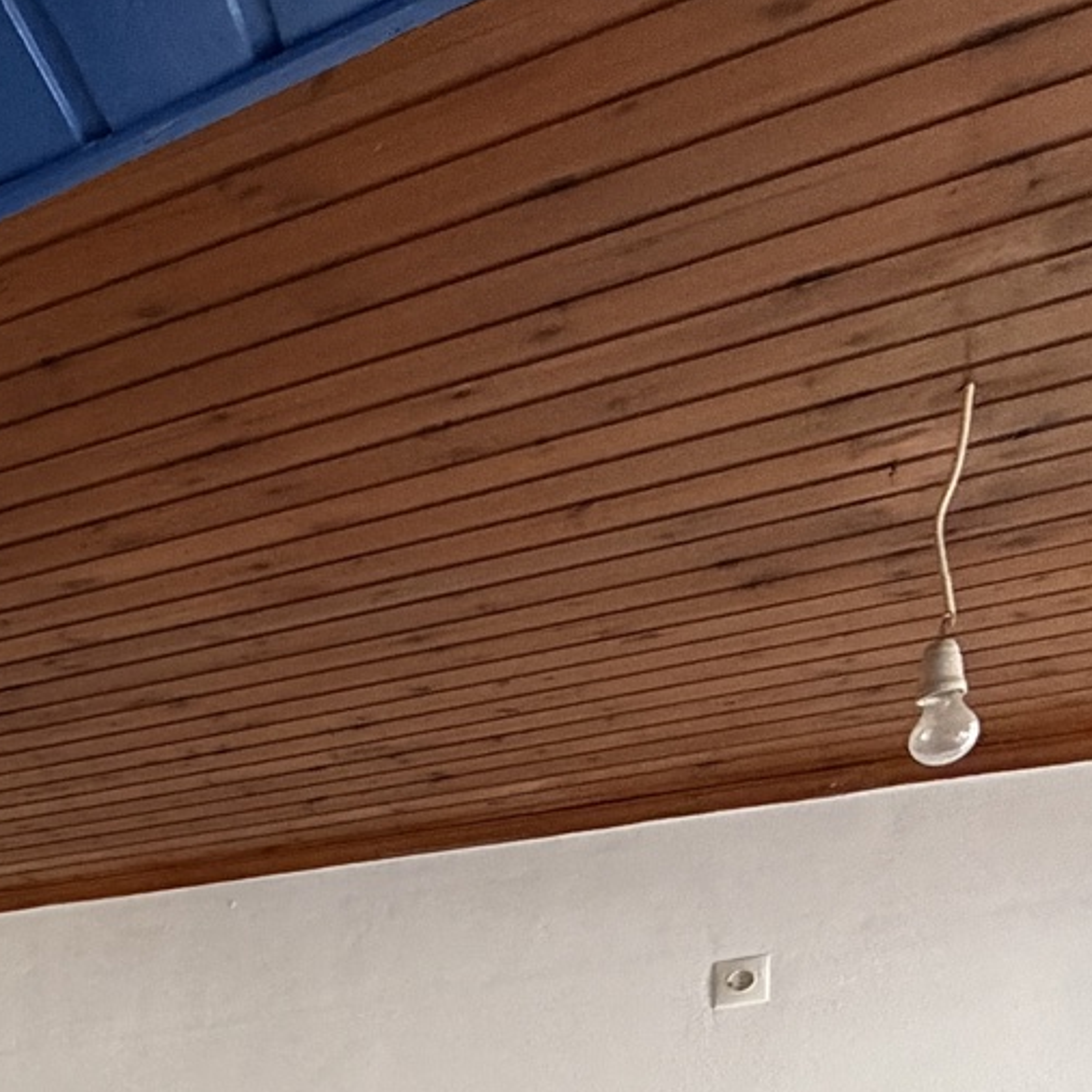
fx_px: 1677
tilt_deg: -2.4
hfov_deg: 27.2
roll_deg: +0.1
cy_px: 1478
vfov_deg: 28.4
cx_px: -481
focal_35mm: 47
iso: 400
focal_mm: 2.22
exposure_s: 1/60
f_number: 2.2
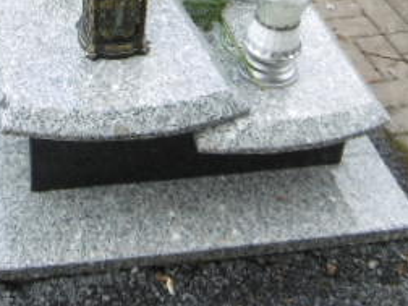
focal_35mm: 61
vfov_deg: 22.1
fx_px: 719
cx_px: 79
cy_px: -68
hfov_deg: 30.9
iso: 100
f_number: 3.1
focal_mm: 4.3
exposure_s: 1/160
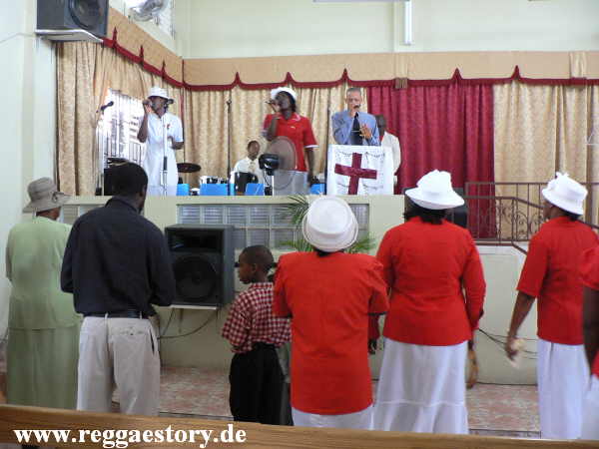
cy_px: 224
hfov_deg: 52.6
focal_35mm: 35
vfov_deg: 40.7
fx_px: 606
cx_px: 300
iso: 200
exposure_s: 1/13
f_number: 2.8
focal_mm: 6
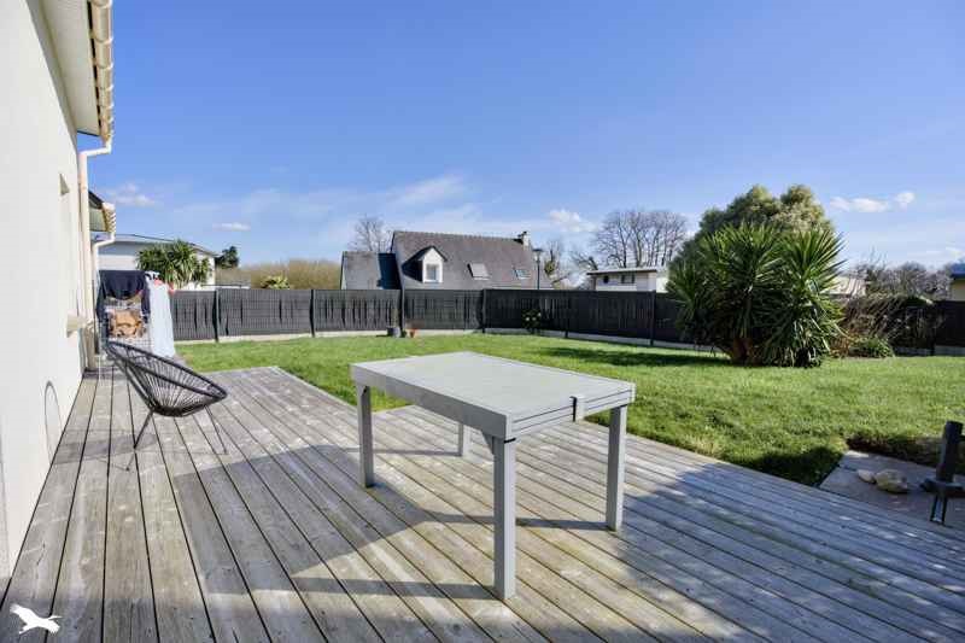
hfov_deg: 96.7
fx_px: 429
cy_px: 322
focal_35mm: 16
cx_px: 482
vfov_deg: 73.7
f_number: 8
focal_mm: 16
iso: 800
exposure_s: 1/4000
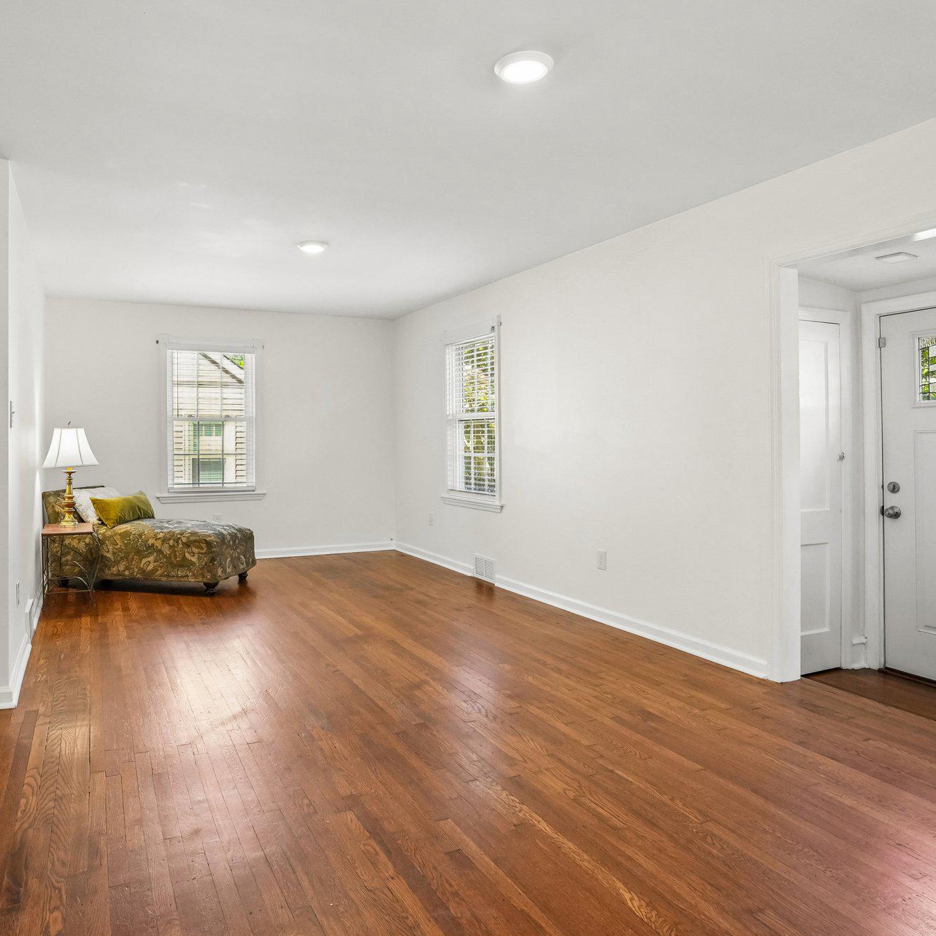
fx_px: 673
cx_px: 381
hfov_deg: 69.0
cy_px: 468
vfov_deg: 69.6
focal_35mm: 22
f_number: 5.6
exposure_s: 1/160
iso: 3200
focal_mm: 17
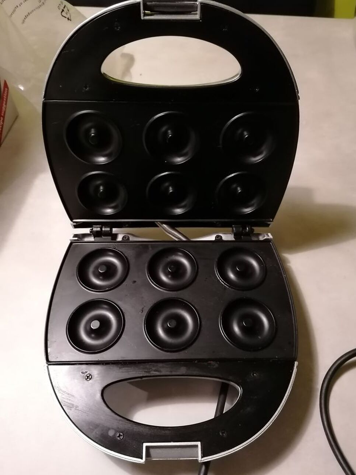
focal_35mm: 28
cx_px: 184
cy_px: 234
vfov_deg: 63.5
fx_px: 384
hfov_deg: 49.7
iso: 800
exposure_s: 1/16.7
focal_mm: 4.75
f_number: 1.8
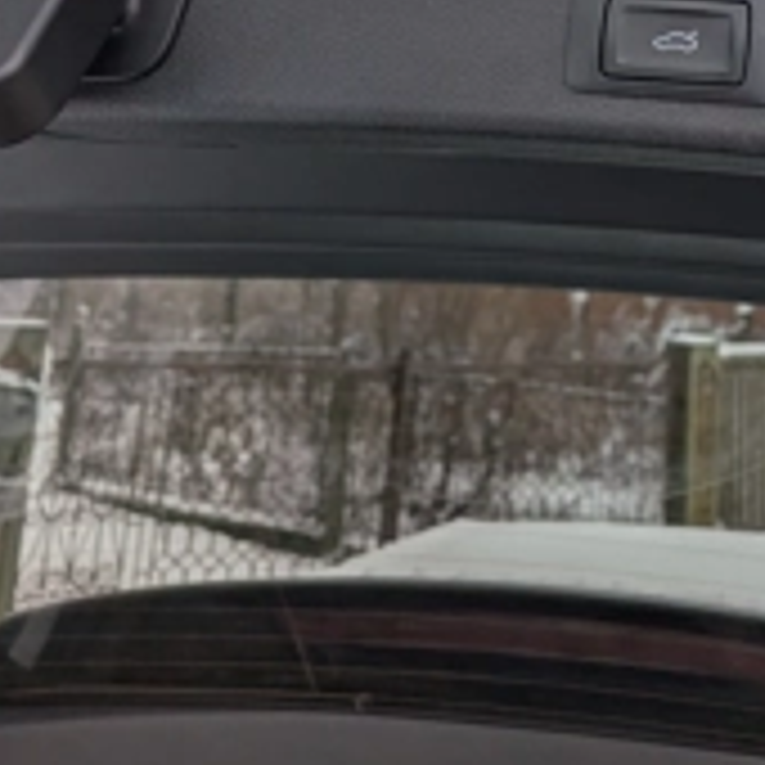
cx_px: 626
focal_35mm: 50
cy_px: 58
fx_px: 1250
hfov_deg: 32.9
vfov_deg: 32.2
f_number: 1.7
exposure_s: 1/518
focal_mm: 4.53
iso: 29
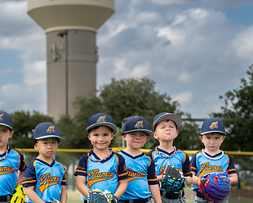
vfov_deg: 12.5
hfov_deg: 15.7
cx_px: 50
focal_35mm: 122
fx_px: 914
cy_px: 195
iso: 100
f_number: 2.5
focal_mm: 50
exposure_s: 1/800
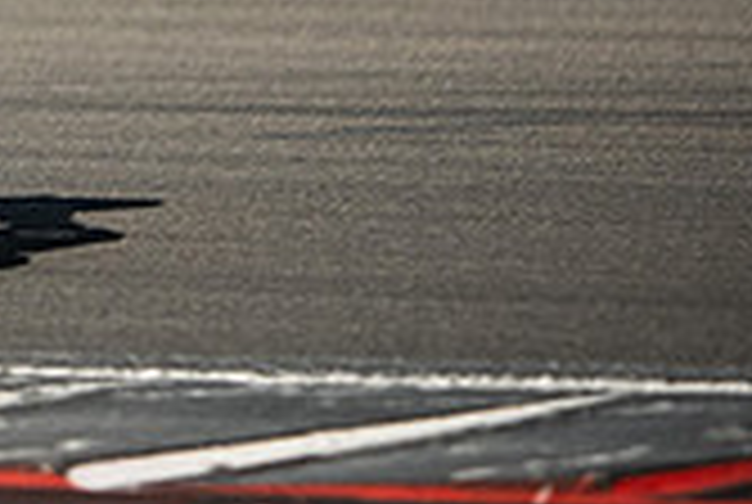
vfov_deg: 1.3
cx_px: -477
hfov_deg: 2.0
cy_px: -286
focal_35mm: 1040
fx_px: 21763
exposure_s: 1/1000
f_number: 2
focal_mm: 200
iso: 800
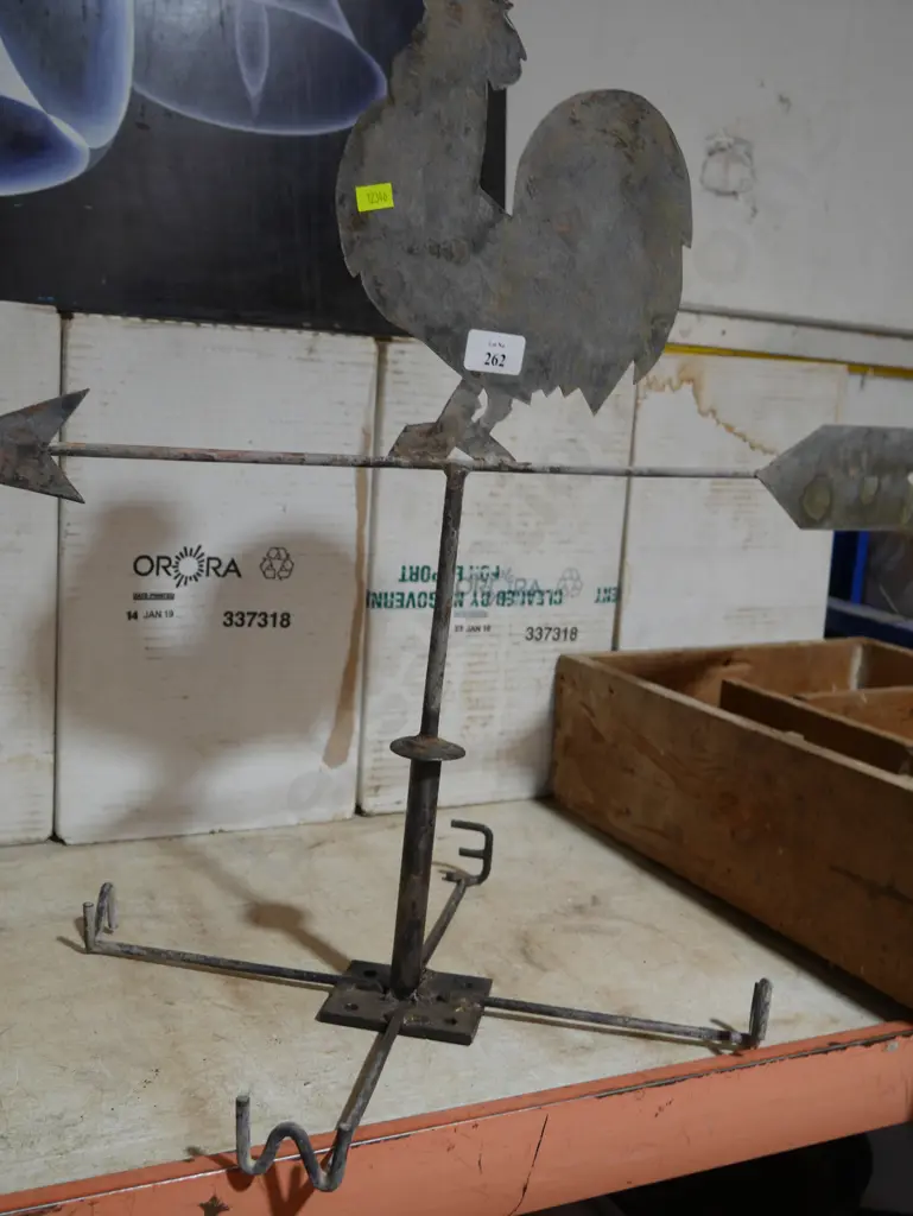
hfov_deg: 37.8
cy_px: 608
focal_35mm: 38
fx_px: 1335
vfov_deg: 49.0
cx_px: 456
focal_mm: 19
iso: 250
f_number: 4.1
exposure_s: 1/60
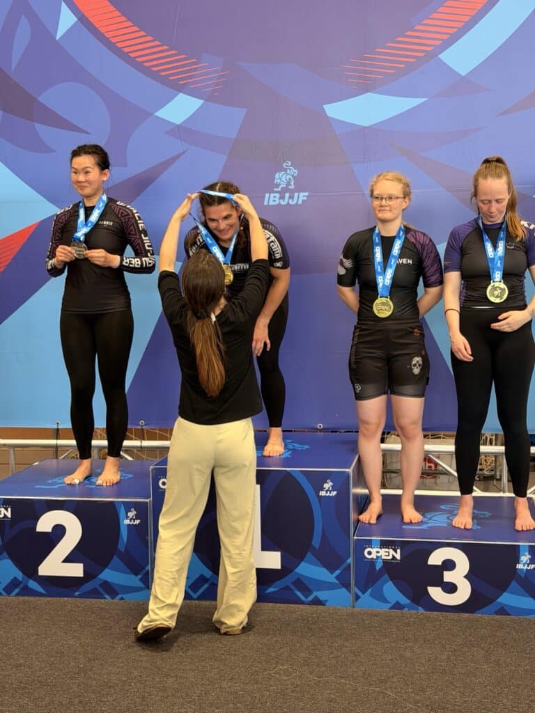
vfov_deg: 39.7
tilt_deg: -4.7
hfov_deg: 30.3
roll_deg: +0.6
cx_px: 268
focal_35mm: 48
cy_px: 356
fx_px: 989
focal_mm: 6.76
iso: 80
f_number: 1.78
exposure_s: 1/49
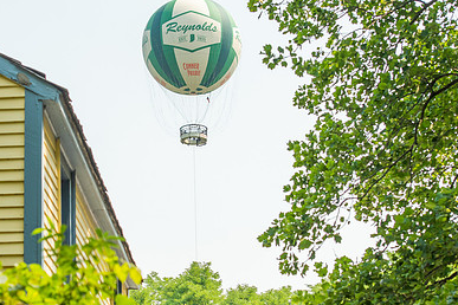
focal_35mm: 105
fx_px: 1336
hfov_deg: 19.4
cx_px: 159
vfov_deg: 13.0
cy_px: 185
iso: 160
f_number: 5
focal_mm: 70
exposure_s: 1/1250
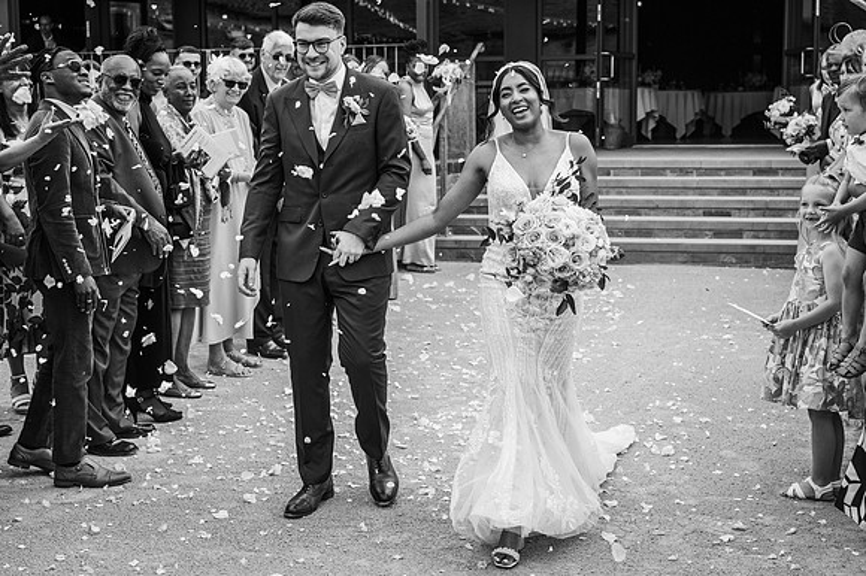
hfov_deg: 37.5
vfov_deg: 25.5
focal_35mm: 53
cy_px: 288
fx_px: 1274
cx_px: 433
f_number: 5
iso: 280
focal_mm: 53
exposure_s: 1/1000
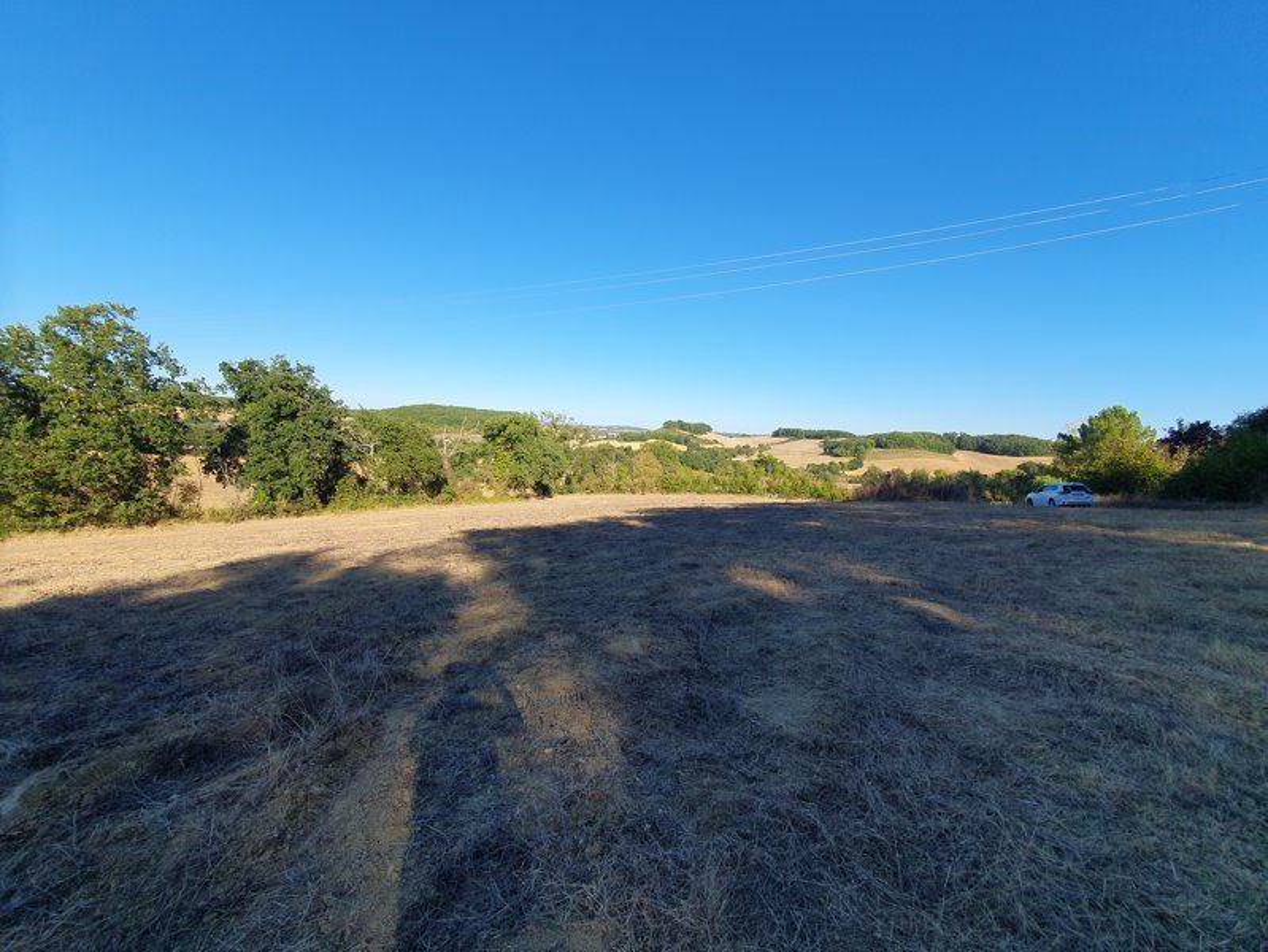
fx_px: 476
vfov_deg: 90.0
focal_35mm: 13
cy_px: 476
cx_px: 634
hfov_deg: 106.2
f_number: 2.2
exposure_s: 1/830
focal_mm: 1.8
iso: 50
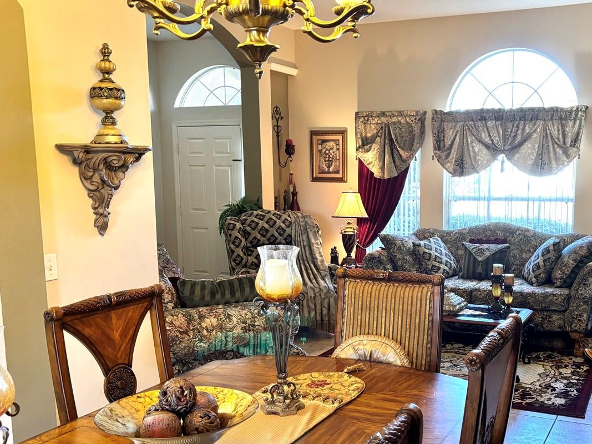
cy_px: 264
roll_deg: -0.2
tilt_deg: -7.9
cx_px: 385
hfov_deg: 47.2
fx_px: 667
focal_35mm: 39
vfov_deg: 36.7
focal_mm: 5.96
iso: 250
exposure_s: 1/60
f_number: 1.6
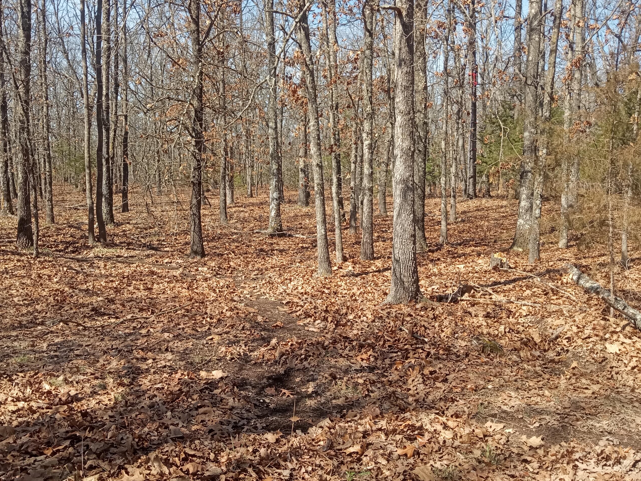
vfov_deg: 42.9
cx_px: 284
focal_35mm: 33
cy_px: 248
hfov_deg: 55.2
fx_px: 611
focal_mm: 3.71
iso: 100
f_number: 2.2
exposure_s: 1/537
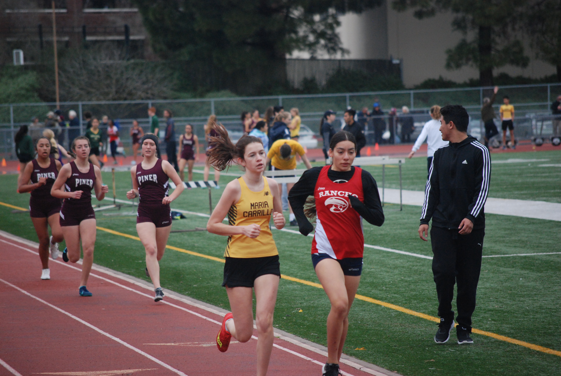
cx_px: 280
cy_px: 188
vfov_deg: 5.7
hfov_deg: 8.6
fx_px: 3744
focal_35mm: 240
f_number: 5.3
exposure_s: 1/1250
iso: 1000
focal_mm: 160
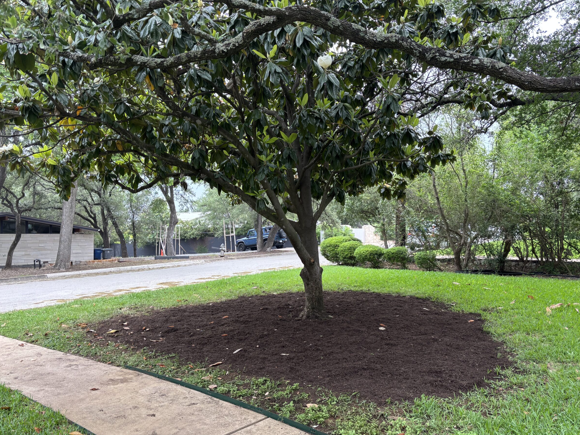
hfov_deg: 63.4
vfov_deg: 49.7
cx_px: 299
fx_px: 469
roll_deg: +1.2
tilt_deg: -3.1
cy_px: 231
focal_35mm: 28
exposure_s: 1/190
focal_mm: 5.96
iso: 50
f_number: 1.6
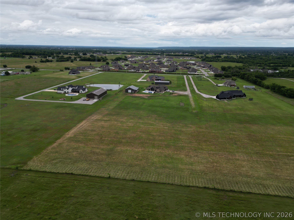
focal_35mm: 24
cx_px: 147
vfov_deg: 56.8
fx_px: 204
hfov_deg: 71.6
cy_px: 110
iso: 120
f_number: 1.7
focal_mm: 6.72
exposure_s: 1/800
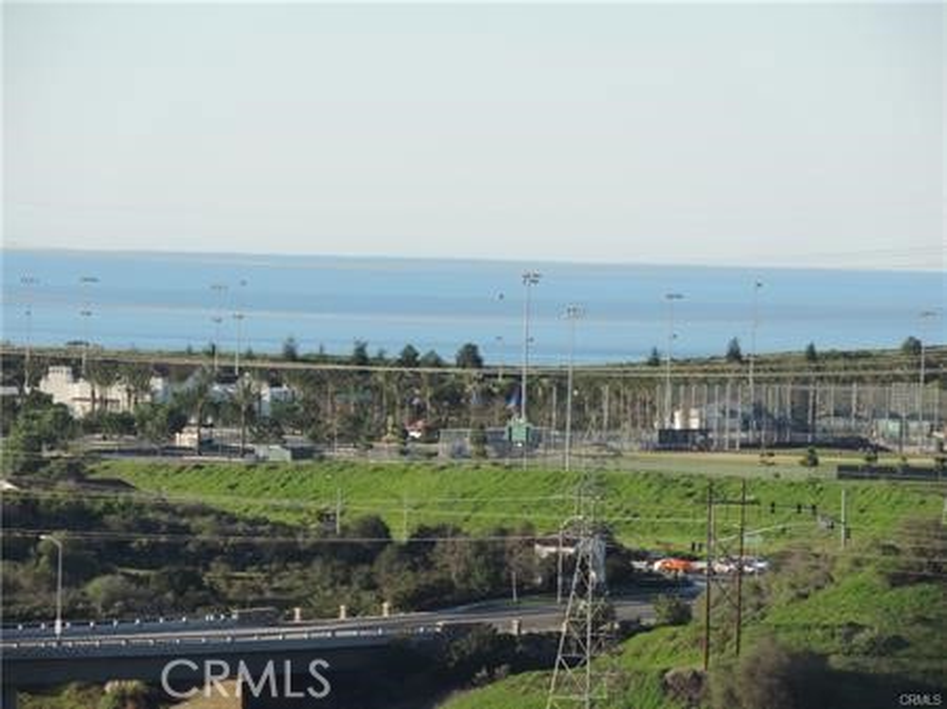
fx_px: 11894
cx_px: 474
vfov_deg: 3.4
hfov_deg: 4.6
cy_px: 354
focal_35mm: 435
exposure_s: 1/250
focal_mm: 77.5
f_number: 4.9
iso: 80
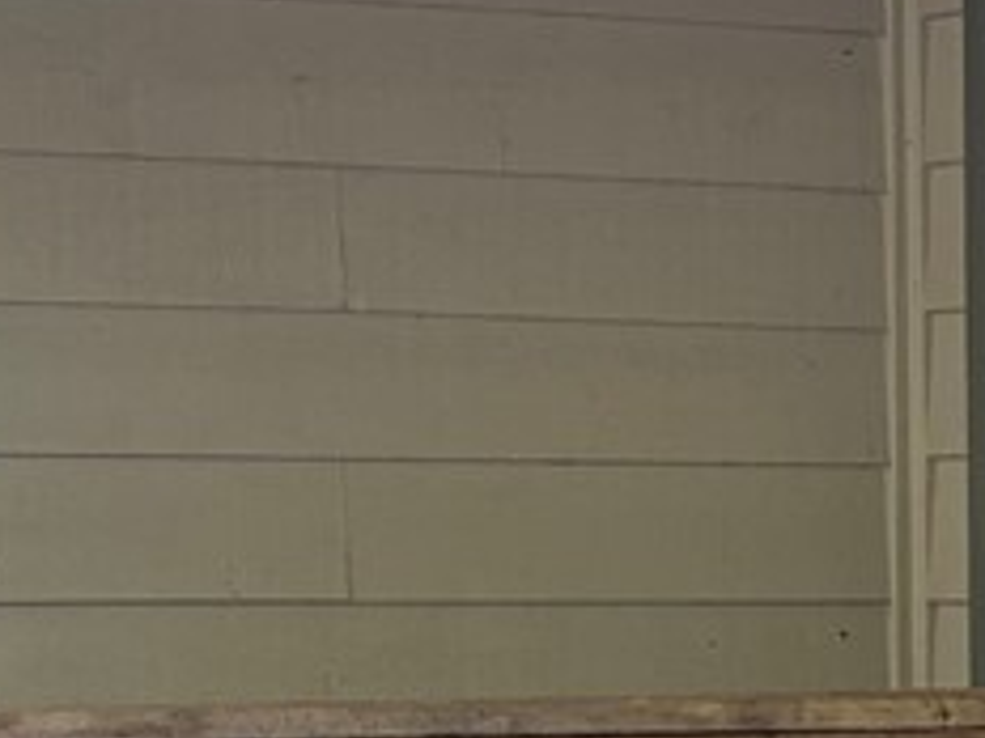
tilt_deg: -4.8
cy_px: 857
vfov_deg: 8.2
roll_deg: +1.1
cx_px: 1571
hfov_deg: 10.6
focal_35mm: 179
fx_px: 5093
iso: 32
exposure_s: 1/129
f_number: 1.6
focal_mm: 5.96
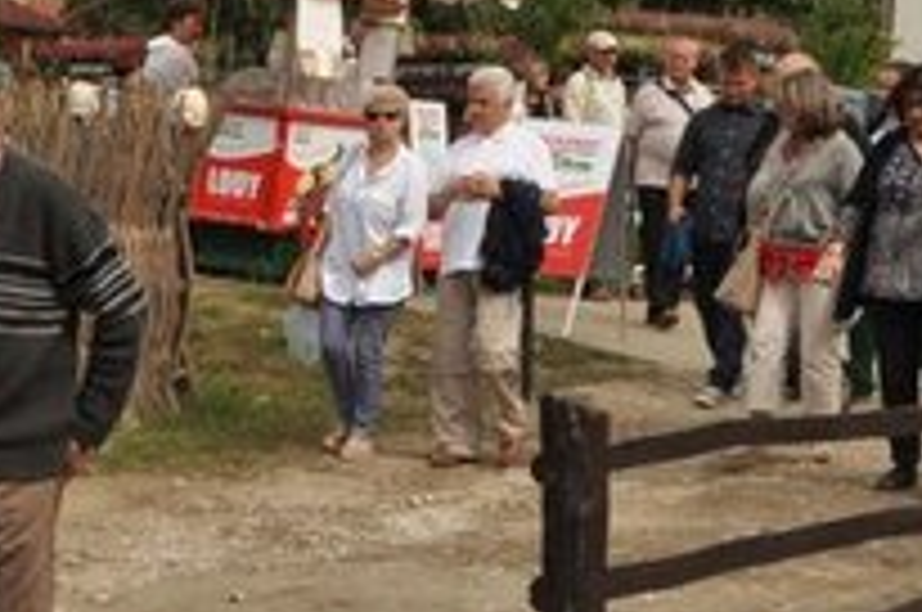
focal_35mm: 138
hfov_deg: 14.5
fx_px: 3518
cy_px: 358
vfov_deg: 9.9
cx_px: -160
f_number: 22
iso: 400
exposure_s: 1/200
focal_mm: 29
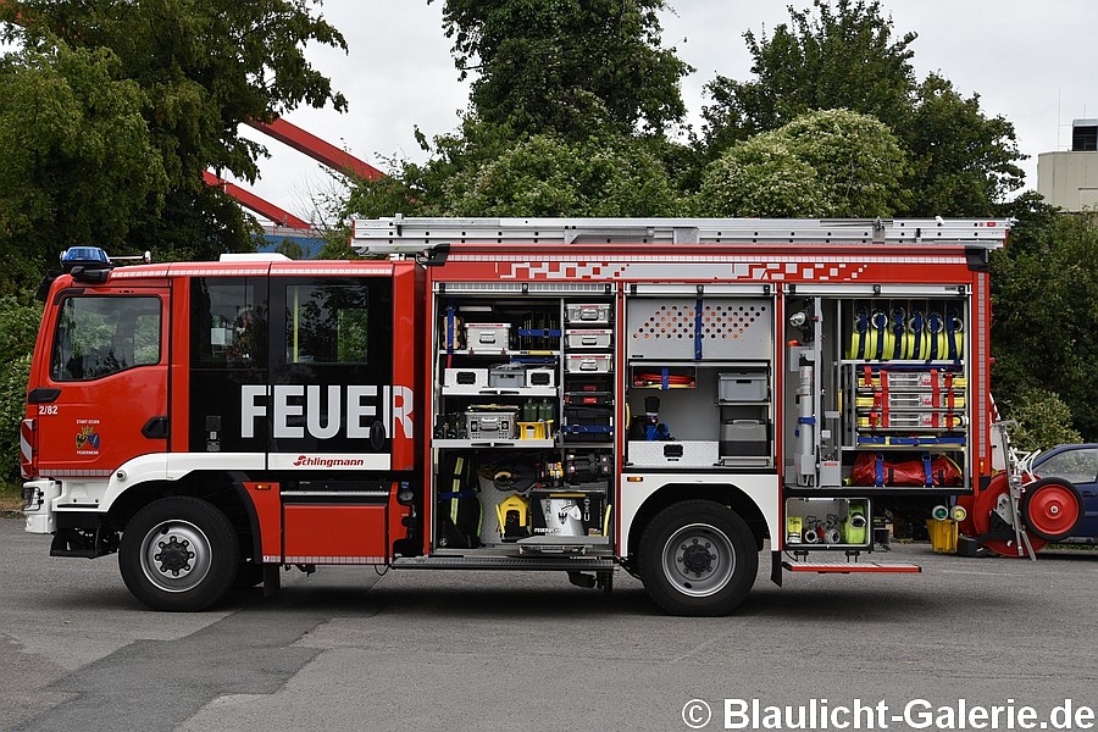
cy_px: 366
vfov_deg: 28.1
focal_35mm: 48
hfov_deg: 41.1
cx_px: 549
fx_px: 1464
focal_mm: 48
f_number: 9
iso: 200
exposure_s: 1/320
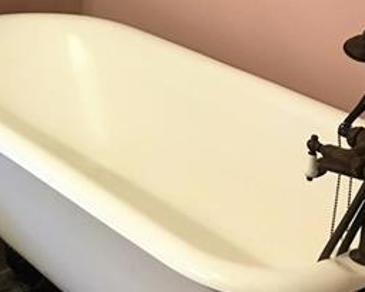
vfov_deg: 17.3
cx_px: 4
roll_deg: +0.3
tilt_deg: -14.0
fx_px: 919
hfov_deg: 21.7
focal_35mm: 85
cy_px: -47
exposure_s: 1/30
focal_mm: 4.15
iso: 100
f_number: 2.2
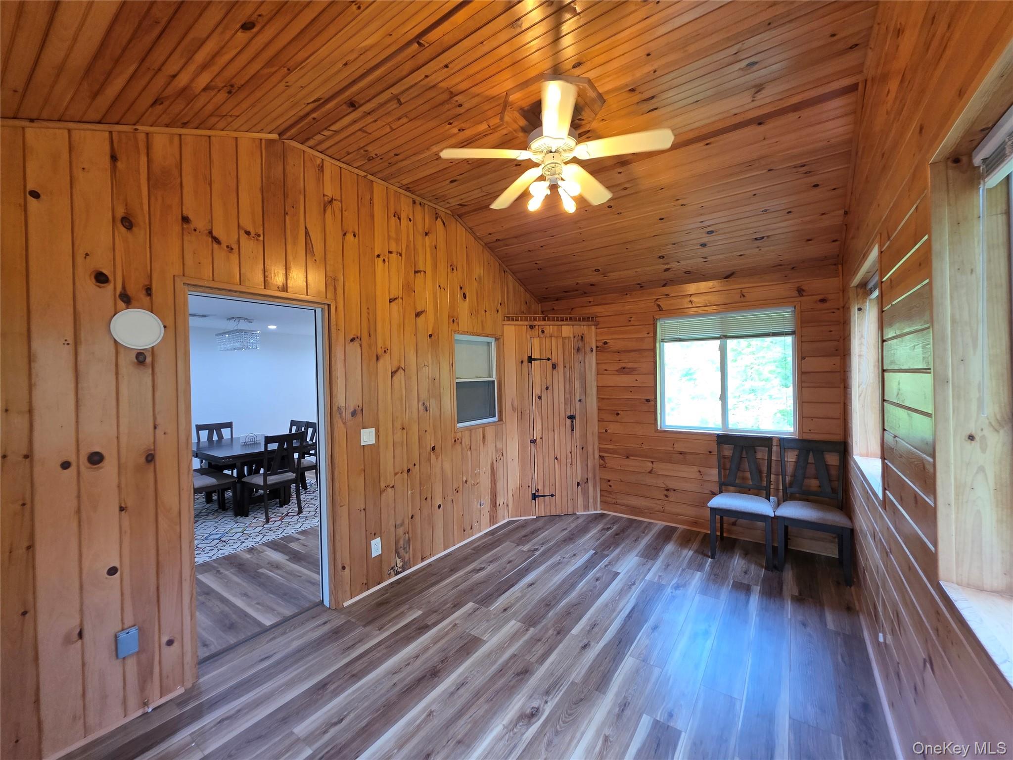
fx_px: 380
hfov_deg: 106.2
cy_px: 380
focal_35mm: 13
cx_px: 506
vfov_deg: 89.9
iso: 160
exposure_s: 1/60
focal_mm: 2.2
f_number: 1.9
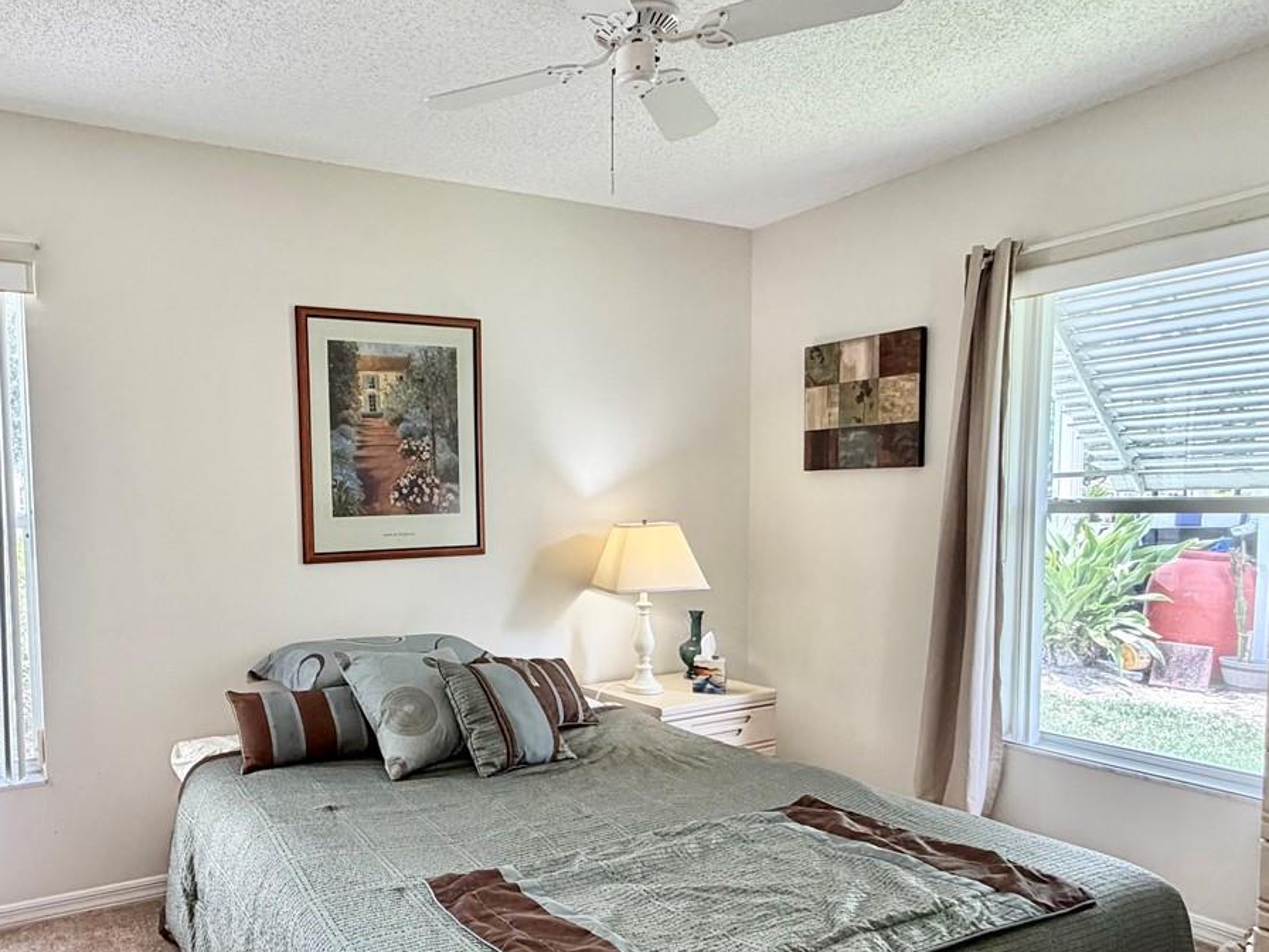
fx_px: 916
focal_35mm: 25
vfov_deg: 54.5
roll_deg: +0.8
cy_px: 564
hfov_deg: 67.3
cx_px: 415
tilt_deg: -4.2
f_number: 2.2
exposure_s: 1/121
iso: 160
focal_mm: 2.22
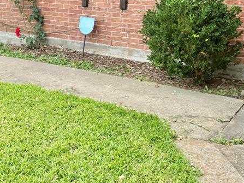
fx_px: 388
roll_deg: -1.8
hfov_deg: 34.9
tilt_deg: -5.7
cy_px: 14
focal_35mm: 55
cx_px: 120
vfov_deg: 25.6
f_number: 1.78
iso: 80
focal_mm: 6.76
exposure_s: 1/1046
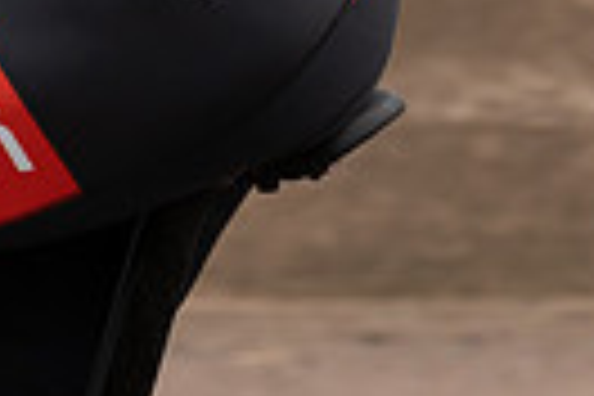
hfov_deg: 2.6
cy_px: -431
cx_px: -539
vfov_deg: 1.8
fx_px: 12869
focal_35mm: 780
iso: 125
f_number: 4
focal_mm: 79
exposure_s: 1/800
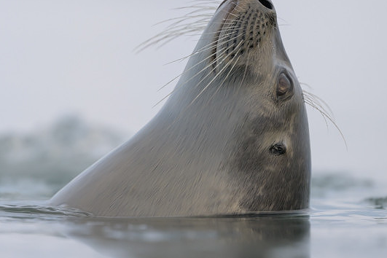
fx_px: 6482
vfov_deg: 2.3
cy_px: 113
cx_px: 116
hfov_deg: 3.4
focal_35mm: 603
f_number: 4
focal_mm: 400
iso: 800
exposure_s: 1/2000
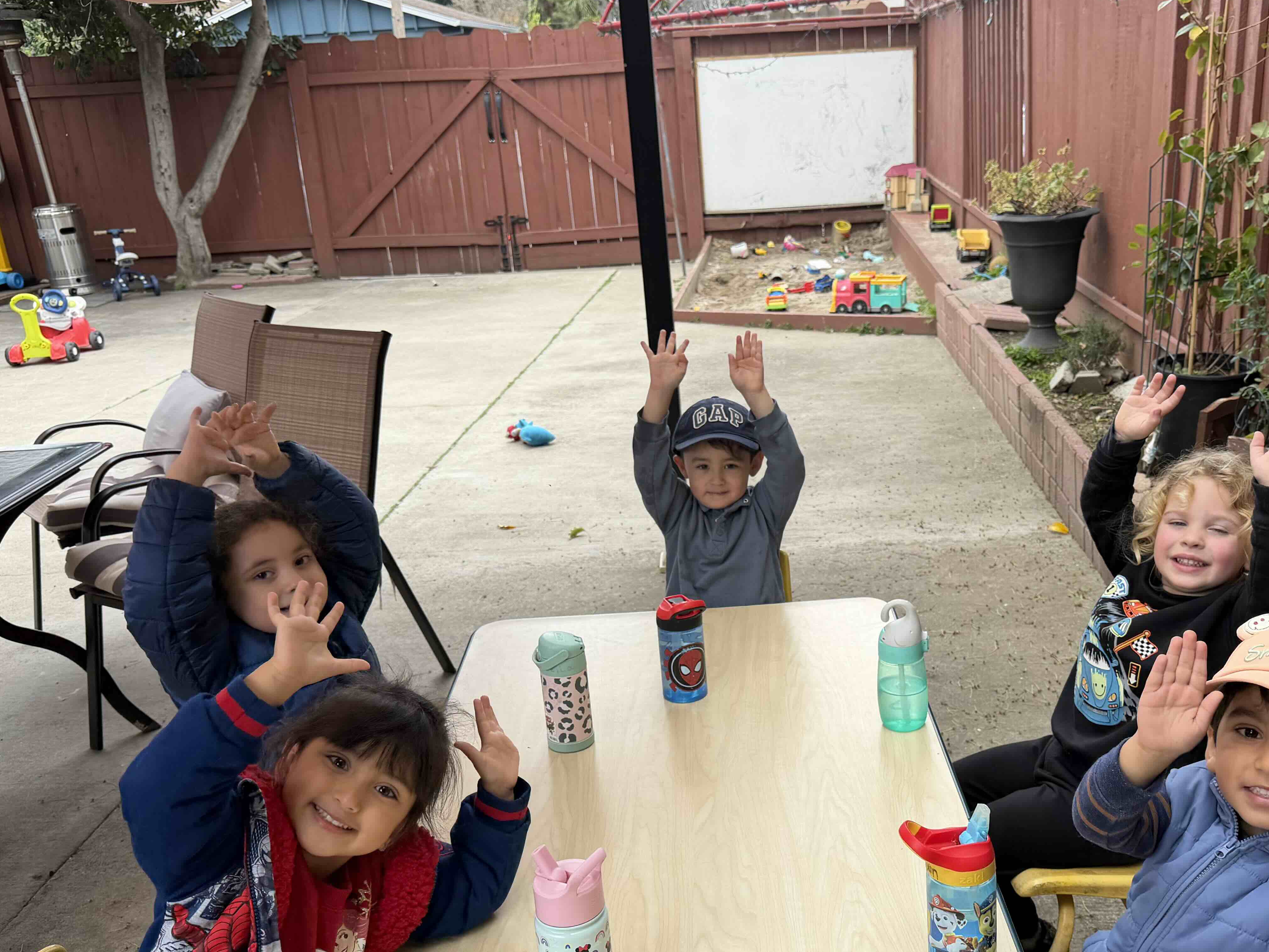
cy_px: 565
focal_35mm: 34
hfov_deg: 53.6
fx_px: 1246
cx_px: 753
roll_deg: +3.6
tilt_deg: -21.9
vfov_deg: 41.6
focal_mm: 6.76
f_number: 1.78
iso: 80
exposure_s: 1/494
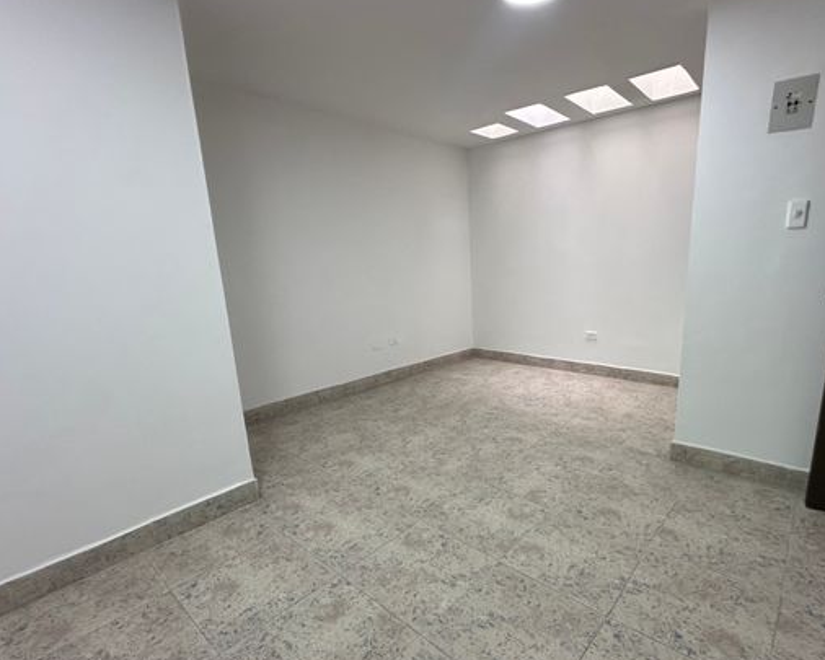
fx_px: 440
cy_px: 360
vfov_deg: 73.7
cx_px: 462
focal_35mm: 18
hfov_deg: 86.0
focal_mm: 2.22
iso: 160
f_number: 2.2
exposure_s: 1/120
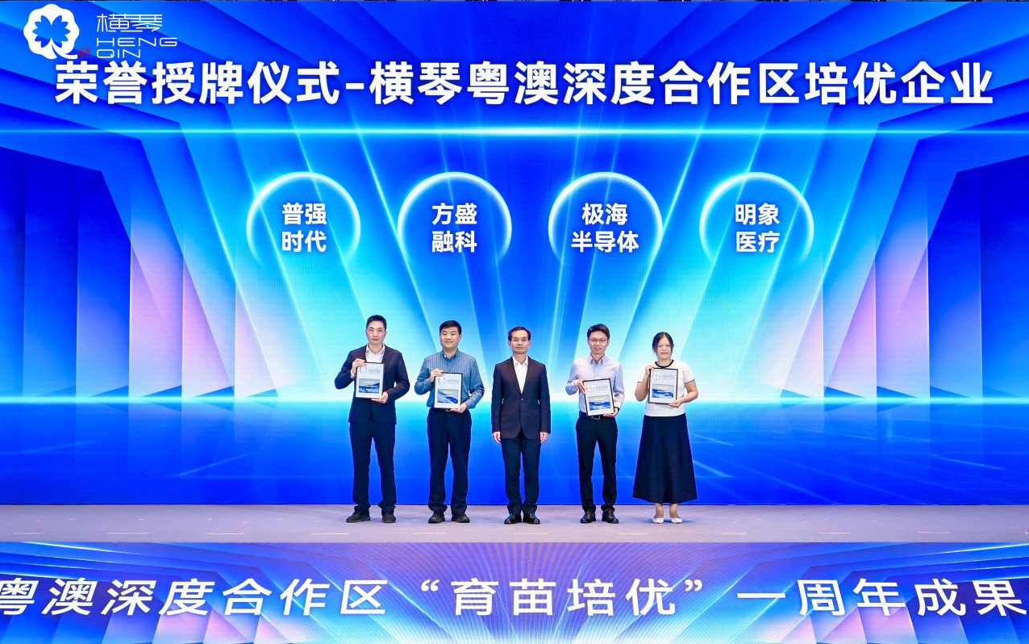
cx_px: 515
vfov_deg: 28.0
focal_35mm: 46
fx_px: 1290
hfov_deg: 43.5
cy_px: 330
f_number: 4
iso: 640
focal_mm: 30
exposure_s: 1/160
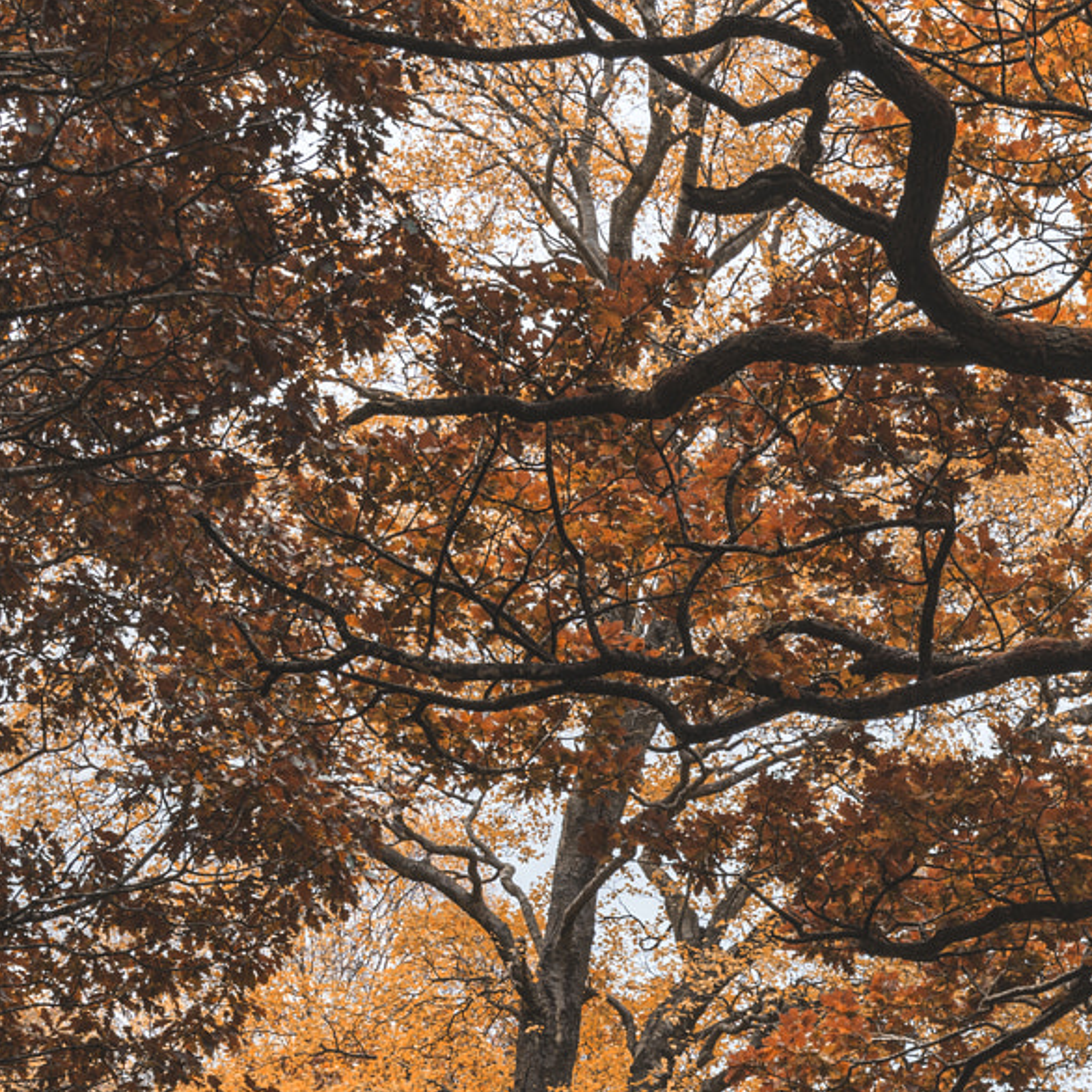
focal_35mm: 104
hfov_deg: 16.1
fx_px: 3712
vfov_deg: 15.9
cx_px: 1270
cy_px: 1426
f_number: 16
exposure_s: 1/5
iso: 100
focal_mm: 35
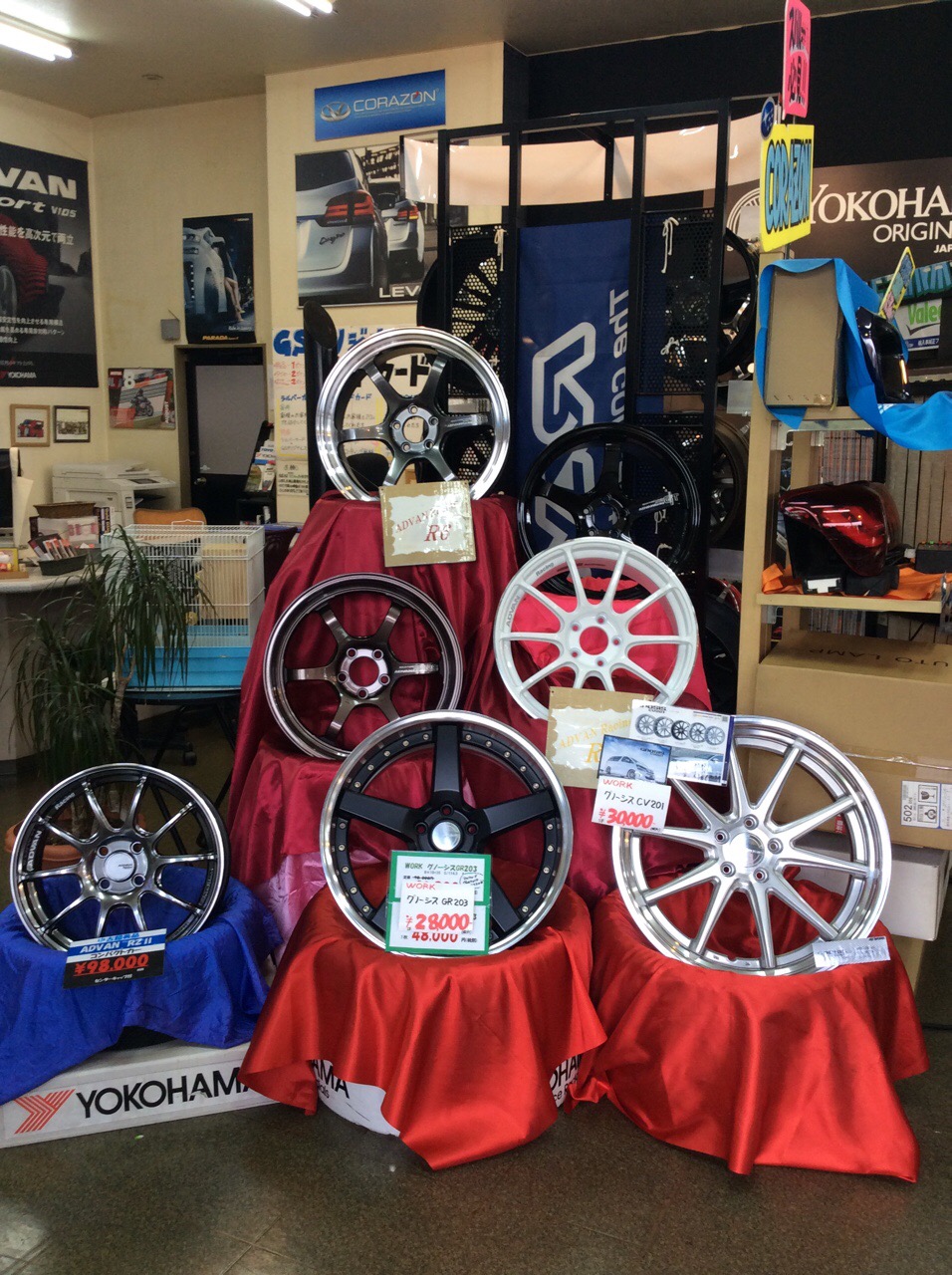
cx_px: 476
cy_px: 638
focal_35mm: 32
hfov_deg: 44.1
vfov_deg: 56.9
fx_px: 1177
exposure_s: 1/24
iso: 40
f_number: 2.4
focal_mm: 3.3
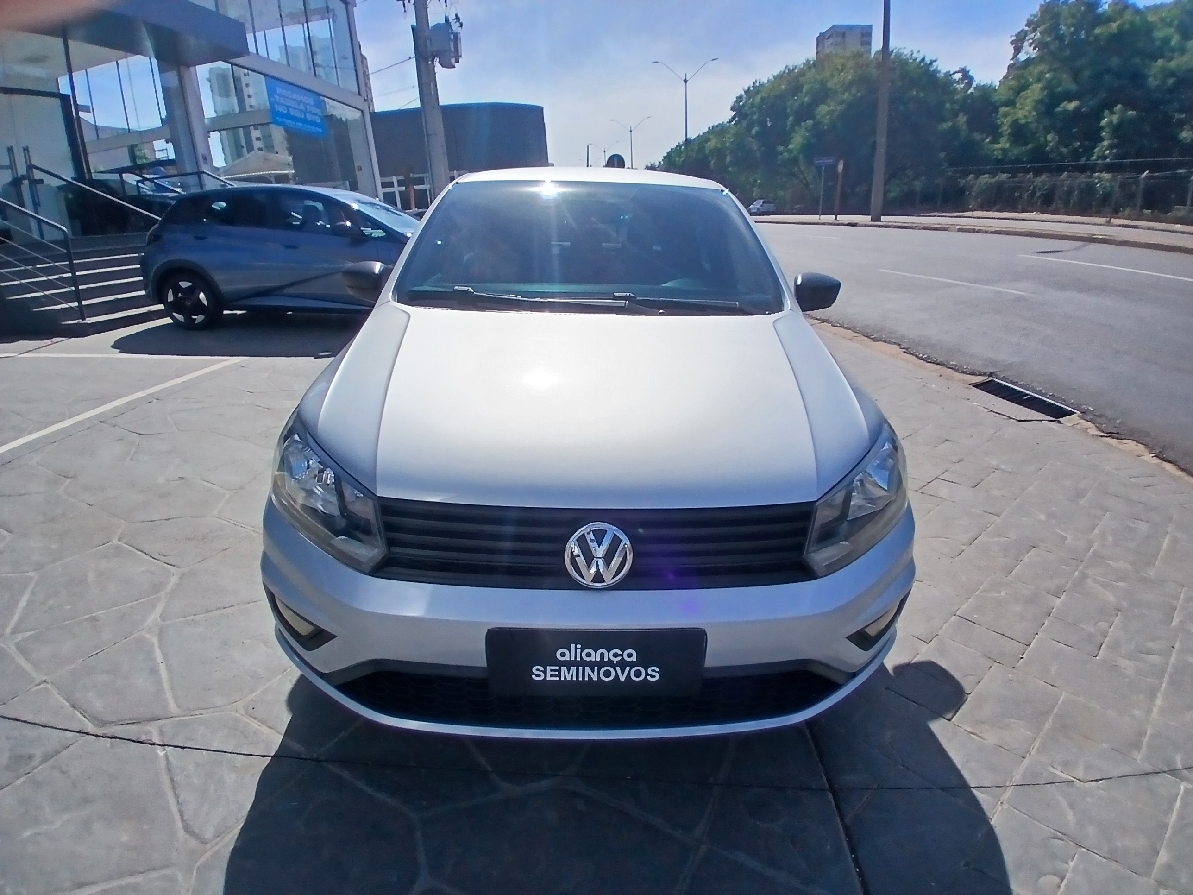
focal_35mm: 17
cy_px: 448
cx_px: 596
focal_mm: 1.4
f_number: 2.2
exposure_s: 1/2137
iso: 64
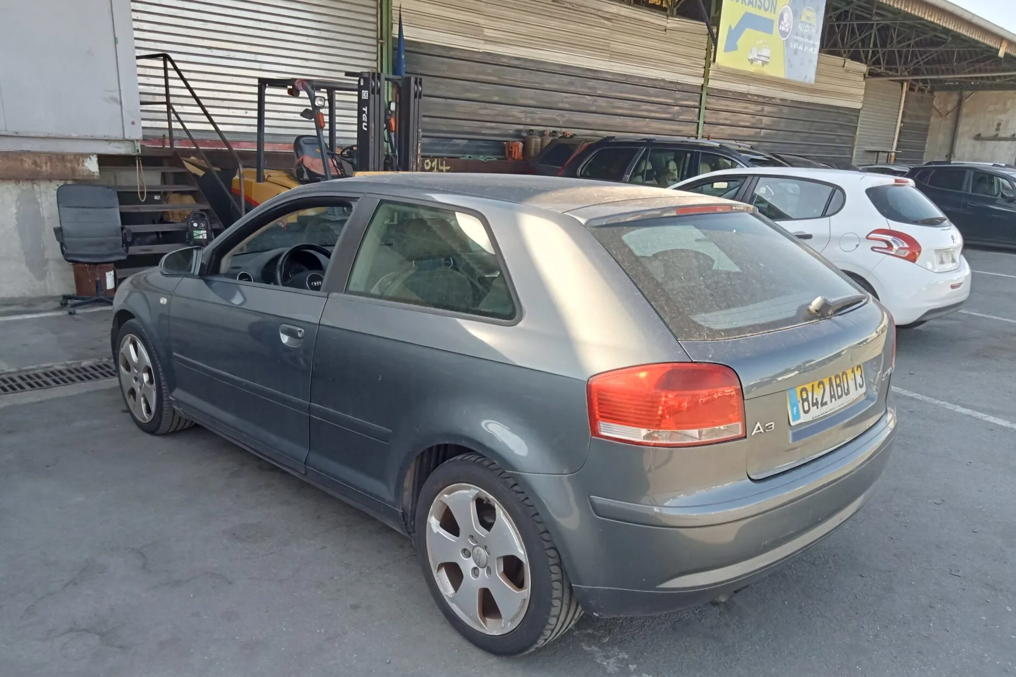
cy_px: 377
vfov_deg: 43.5
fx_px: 847
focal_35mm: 30
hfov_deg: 61.9
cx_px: 516
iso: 100
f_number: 2.2
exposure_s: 1/155
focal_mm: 3.46
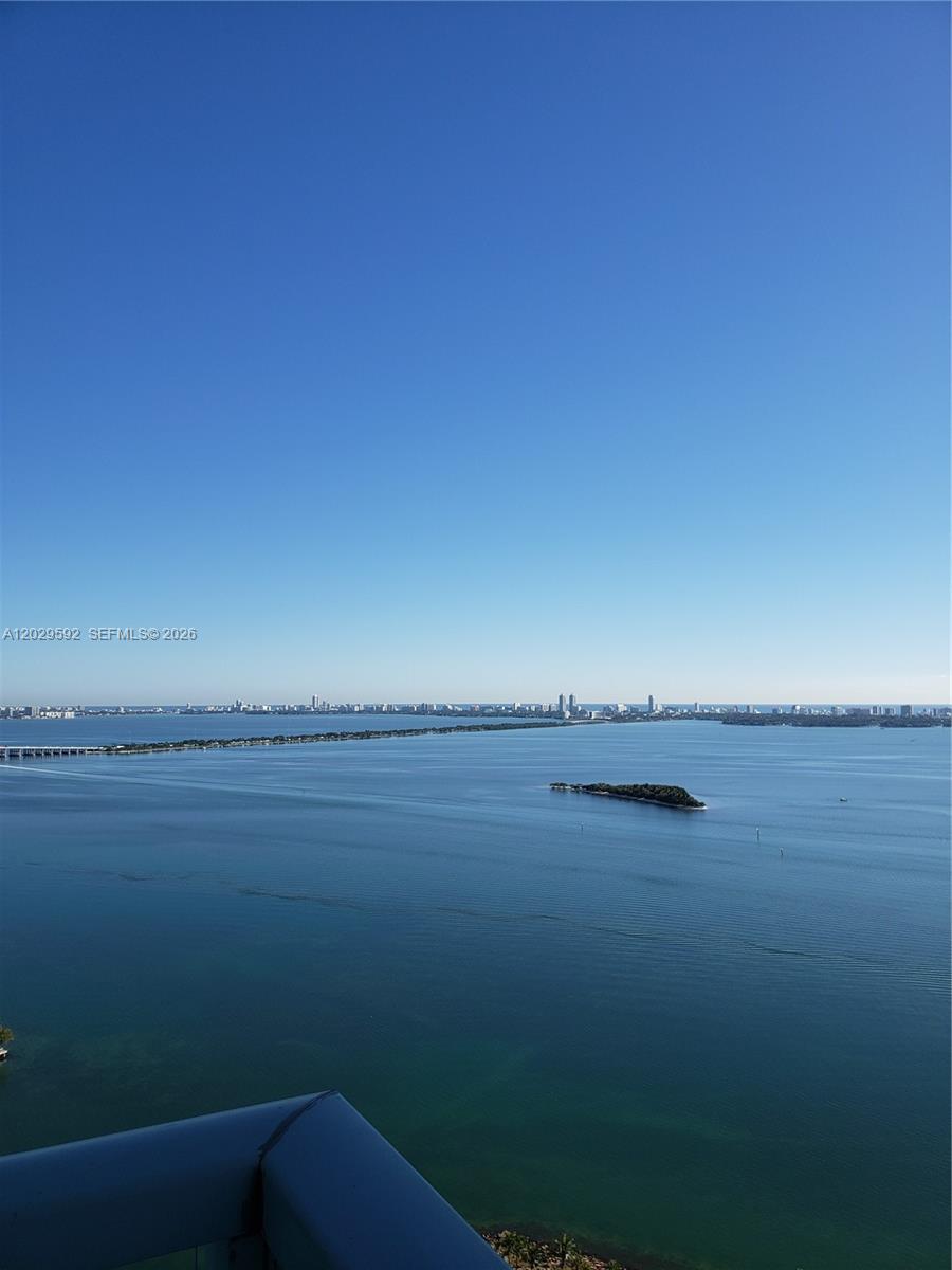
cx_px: 476
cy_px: 635
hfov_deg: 53.1
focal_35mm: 26
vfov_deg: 67.3
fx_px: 953
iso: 50
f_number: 2.4
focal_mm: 4.3
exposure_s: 1/1946
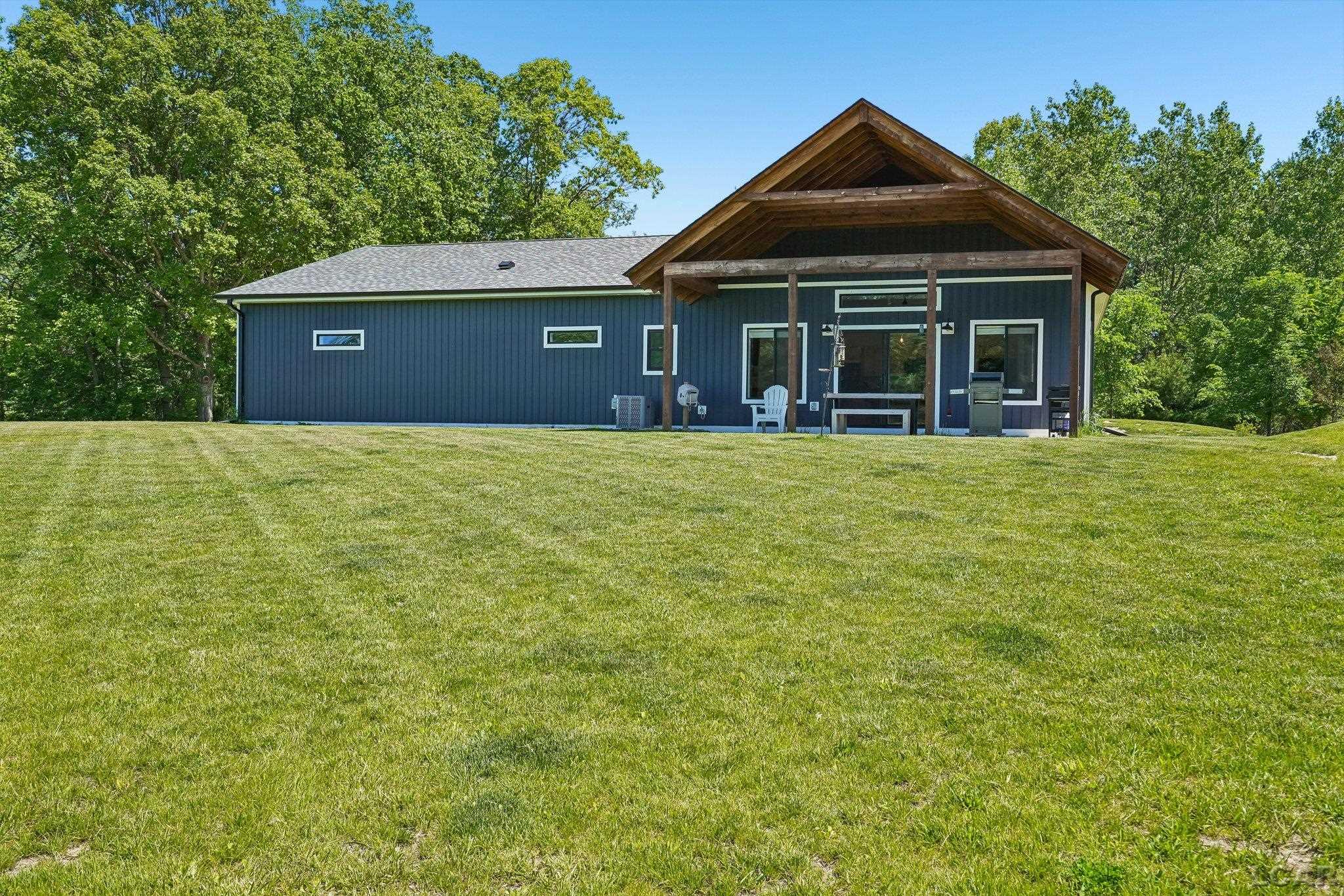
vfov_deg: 41.1
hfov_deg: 58.7
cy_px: 448
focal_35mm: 32
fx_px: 1194
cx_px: 672
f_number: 8
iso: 400
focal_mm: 32
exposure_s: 1/640
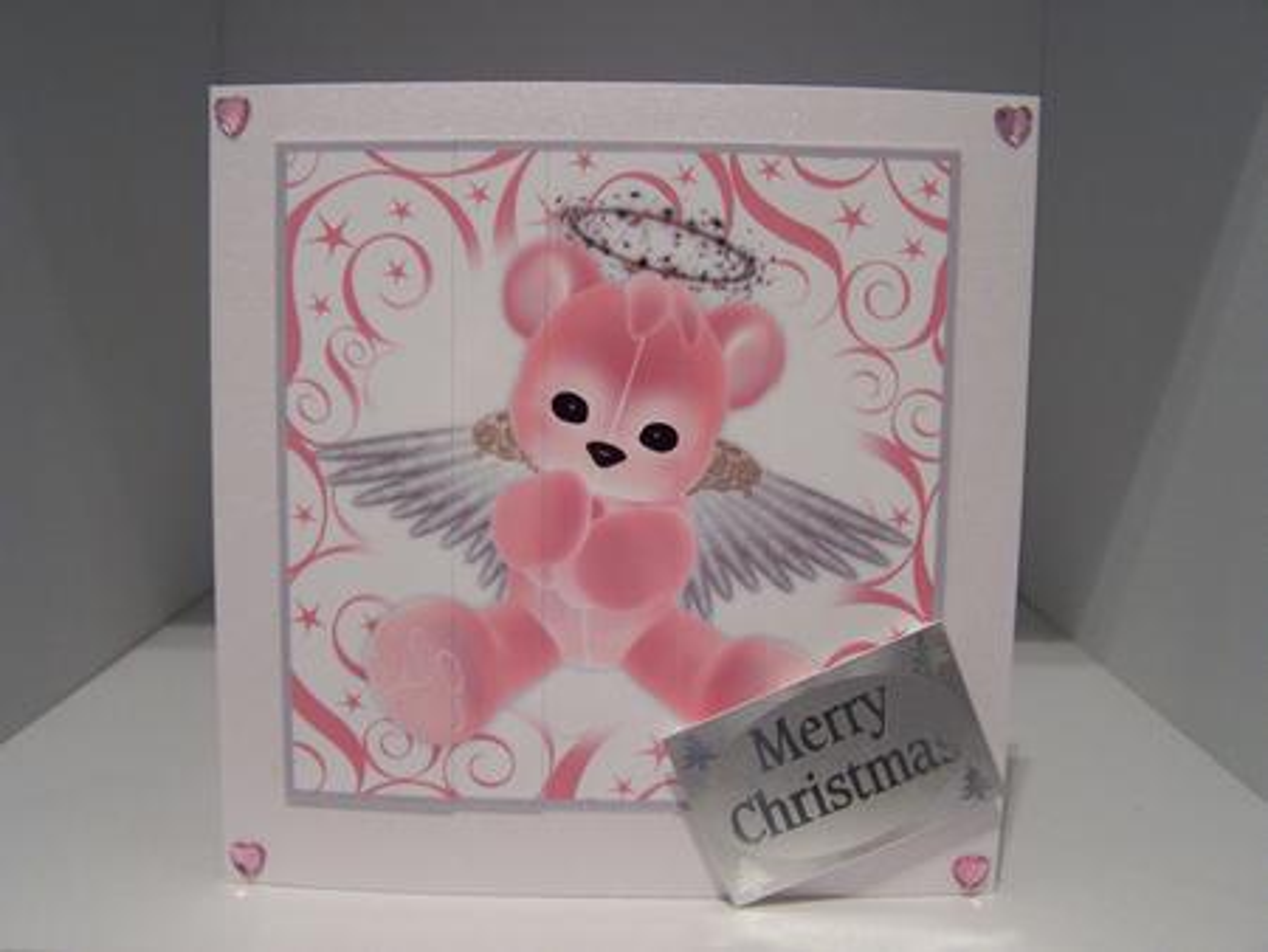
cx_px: 634
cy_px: 476
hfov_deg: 49.0
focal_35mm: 38
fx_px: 1393
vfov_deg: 37.8
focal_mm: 6.3
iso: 140
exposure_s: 1/30
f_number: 2.8
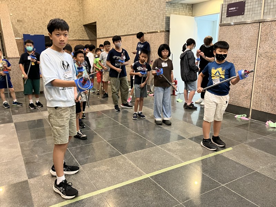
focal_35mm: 28
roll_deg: +0.5
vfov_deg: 49.7
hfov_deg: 63.4
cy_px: 104
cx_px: 138
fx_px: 223
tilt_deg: -12.8
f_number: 1.8
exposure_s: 1/30
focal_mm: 3.99
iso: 320
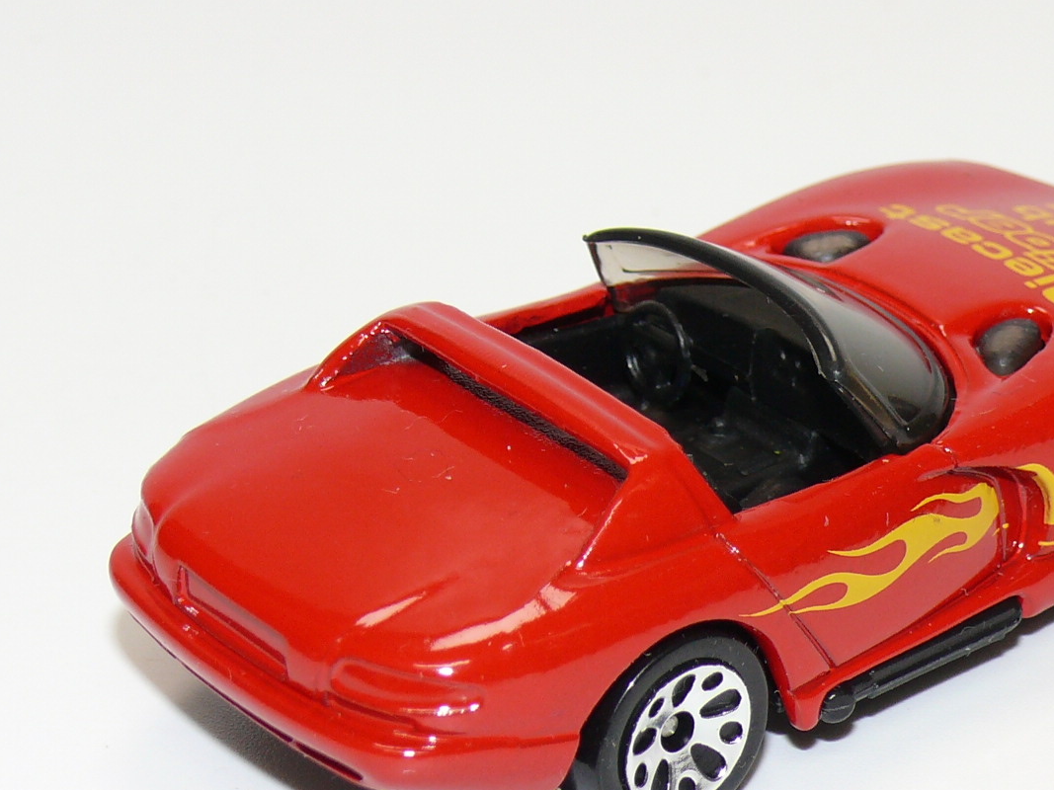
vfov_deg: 9.7
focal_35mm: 153
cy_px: 394
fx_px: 4658
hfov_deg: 12.9
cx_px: 740
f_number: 4
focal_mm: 13.3
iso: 100
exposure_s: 1/30
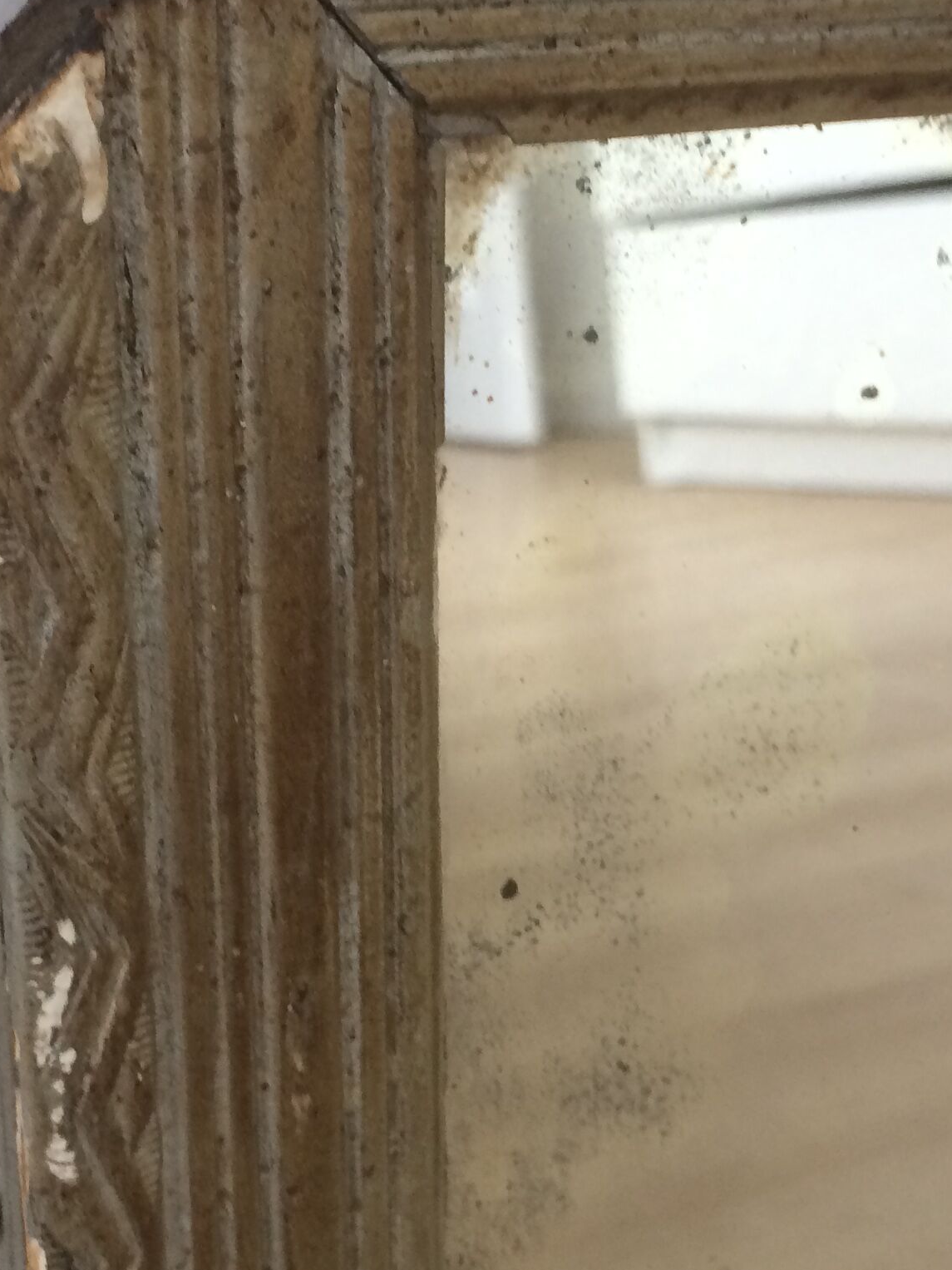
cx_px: 328
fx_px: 2274
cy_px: 670
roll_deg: -3.8
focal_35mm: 62
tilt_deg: -31.1
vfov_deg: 31.2
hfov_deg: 23.6
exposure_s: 1/33
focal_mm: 4.15
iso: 125
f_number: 2.2
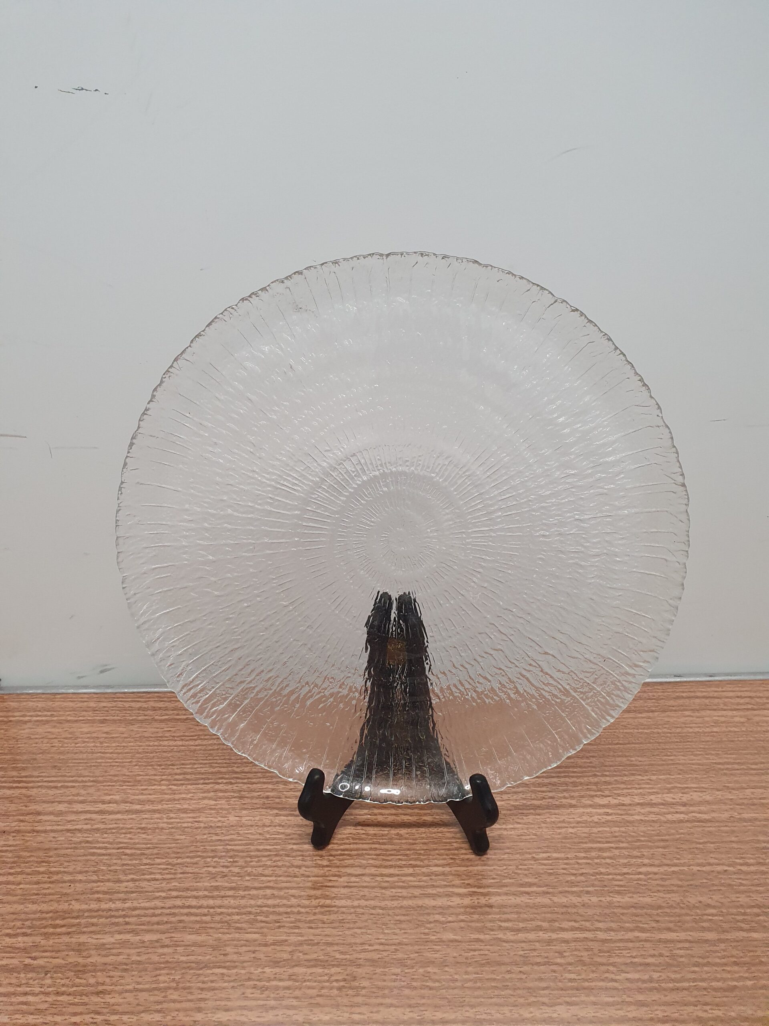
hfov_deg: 53.1
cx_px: 384
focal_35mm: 26
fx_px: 770
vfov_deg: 67.3
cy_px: 513
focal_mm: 4.32
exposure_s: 1/100
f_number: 2.4
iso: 320
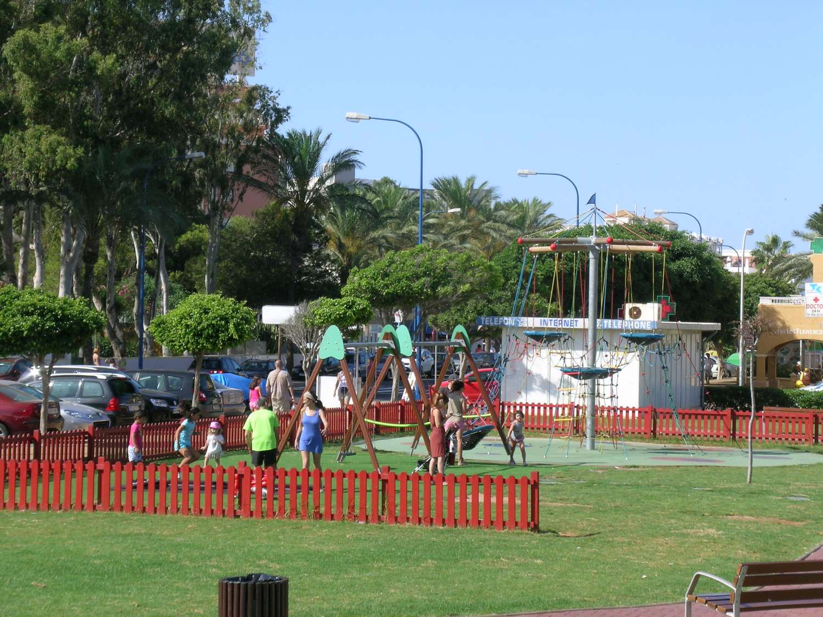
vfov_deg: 16.4
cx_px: 412
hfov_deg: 21.8
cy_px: 308
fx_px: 2140
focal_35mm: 90
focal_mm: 18.8
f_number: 7.7
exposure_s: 1/152
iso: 50
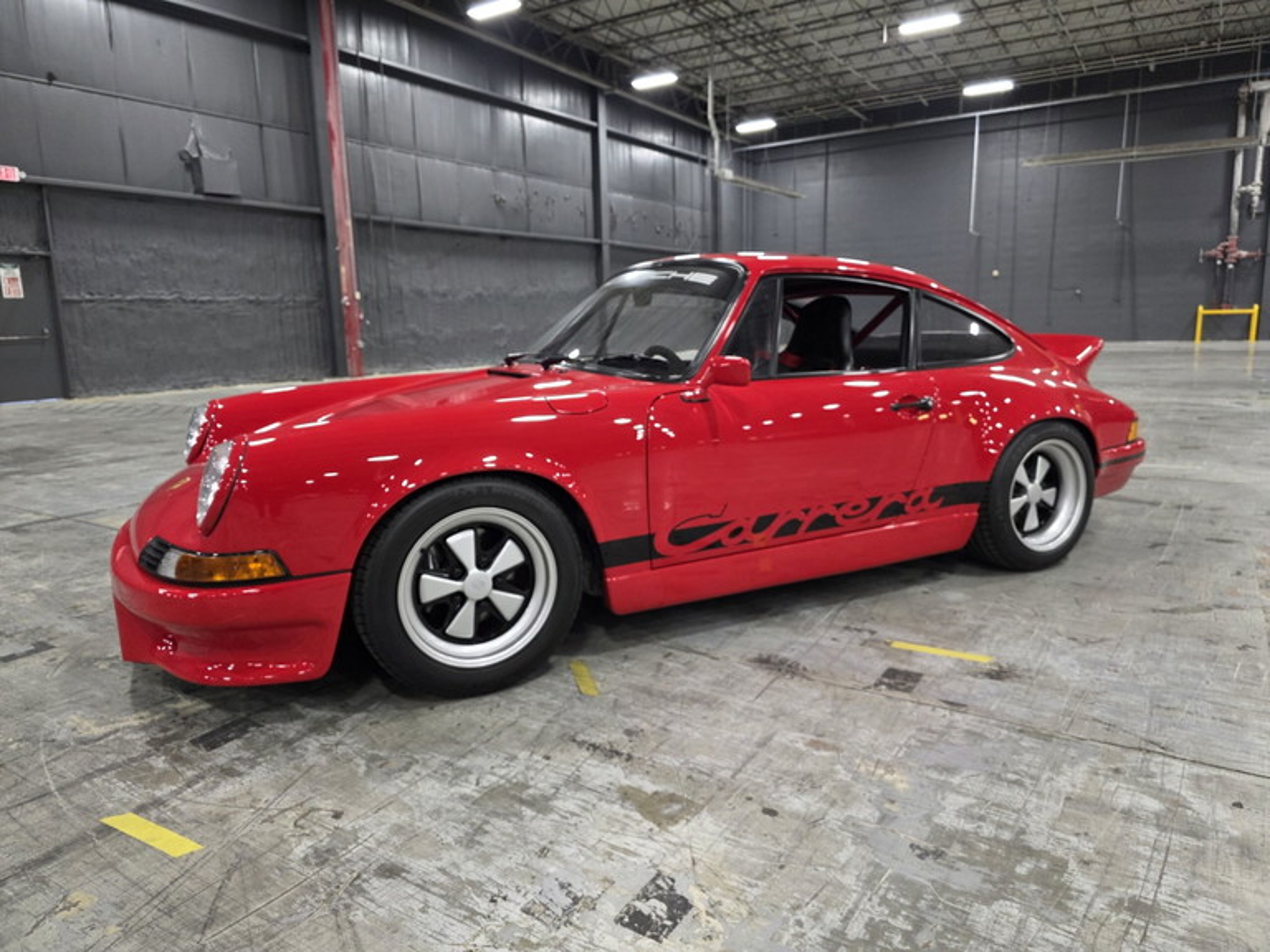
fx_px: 844
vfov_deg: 58.9
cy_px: 476
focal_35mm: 23
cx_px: 635
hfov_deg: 73.9
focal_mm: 6.3
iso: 320
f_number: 1.7
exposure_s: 1/120
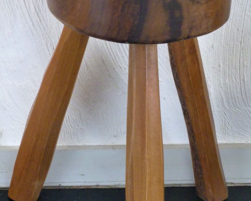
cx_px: 122
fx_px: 884
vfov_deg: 13.0
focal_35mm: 119
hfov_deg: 16.2
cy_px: 122
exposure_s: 1/8
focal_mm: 9.9
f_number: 4.2
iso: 400
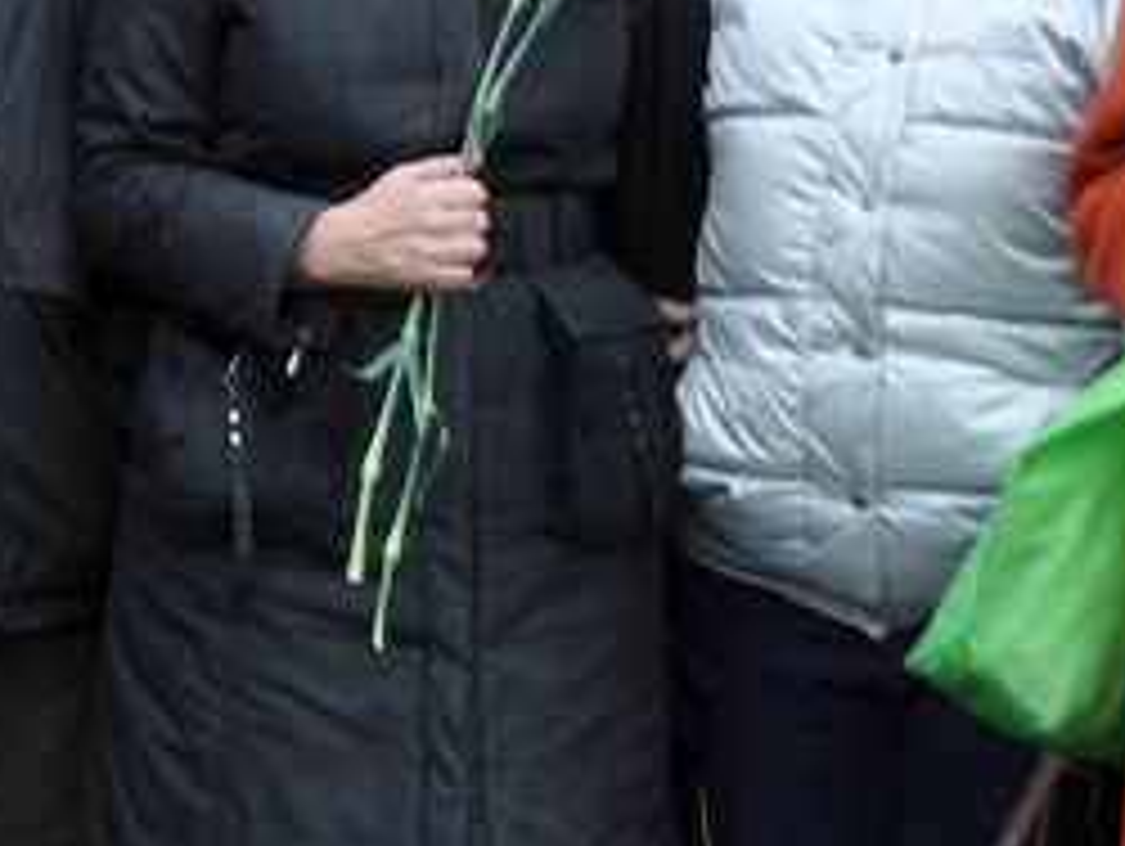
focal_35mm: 236
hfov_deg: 7.9
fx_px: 7677
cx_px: -1400
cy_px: -108
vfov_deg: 6.3
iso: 200
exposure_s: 1/50
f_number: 7.1
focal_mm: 32
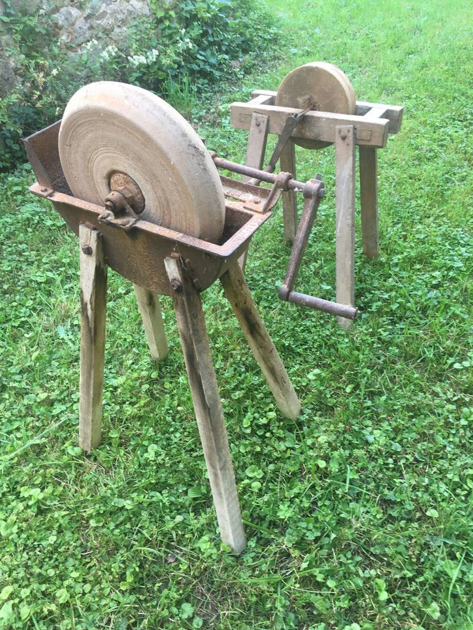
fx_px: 528
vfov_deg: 61.7
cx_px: 236
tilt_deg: -43.6
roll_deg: +4.2
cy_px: 315
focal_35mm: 29
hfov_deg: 48.2
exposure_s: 1/50
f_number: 2.2
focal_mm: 4.15
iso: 25
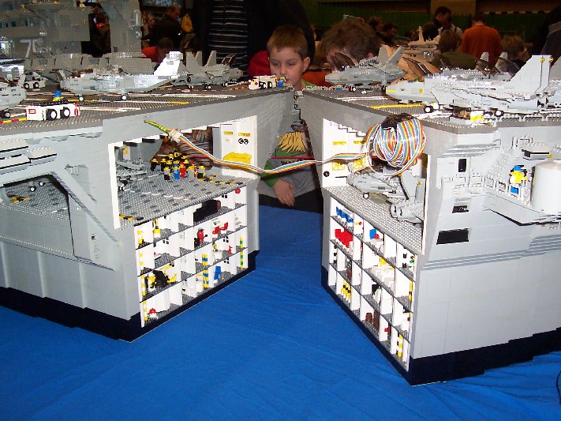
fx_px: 600
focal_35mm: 37
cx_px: 280
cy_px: 210
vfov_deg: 38.7
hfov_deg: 50.1
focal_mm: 5.6
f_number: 2.8
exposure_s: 1/60
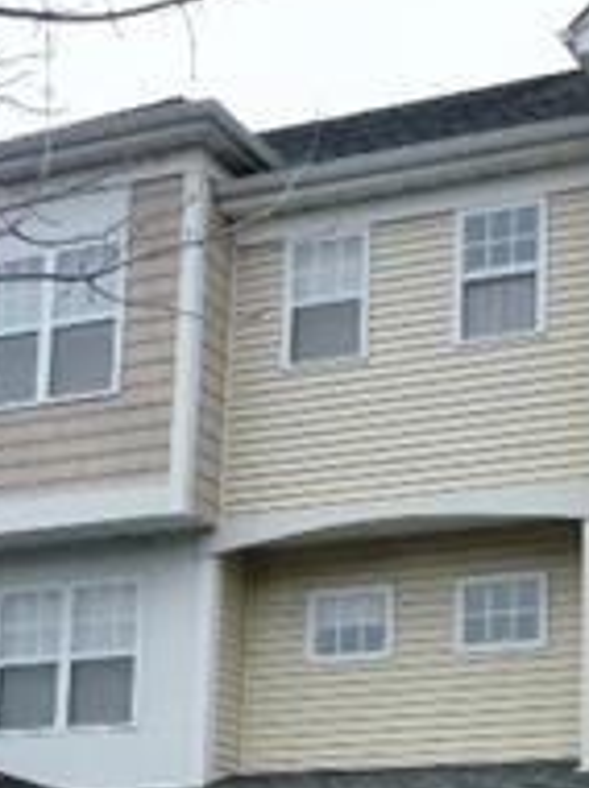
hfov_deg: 18.1
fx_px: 1842
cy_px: 738
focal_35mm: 81
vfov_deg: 23.4
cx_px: 436
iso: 400
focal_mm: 4.3
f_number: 4
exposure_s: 1/200
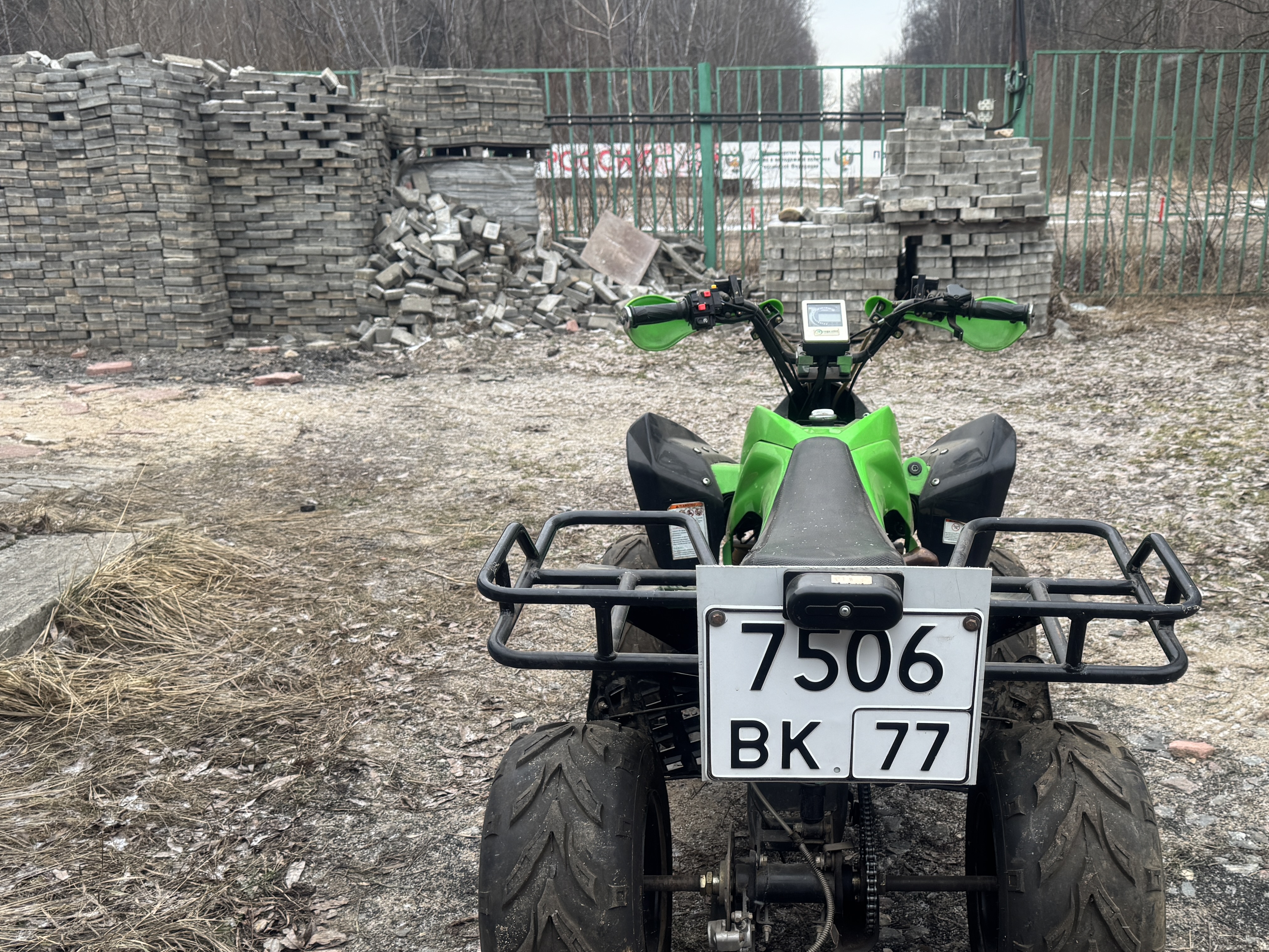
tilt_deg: -21.2
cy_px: 649
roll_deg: +0.3
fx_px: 1246
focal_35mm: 34
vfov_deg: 41.2
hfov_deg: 53.4
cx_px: 782
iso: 100
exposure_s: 1/121
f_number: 1.78
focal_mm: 6.76
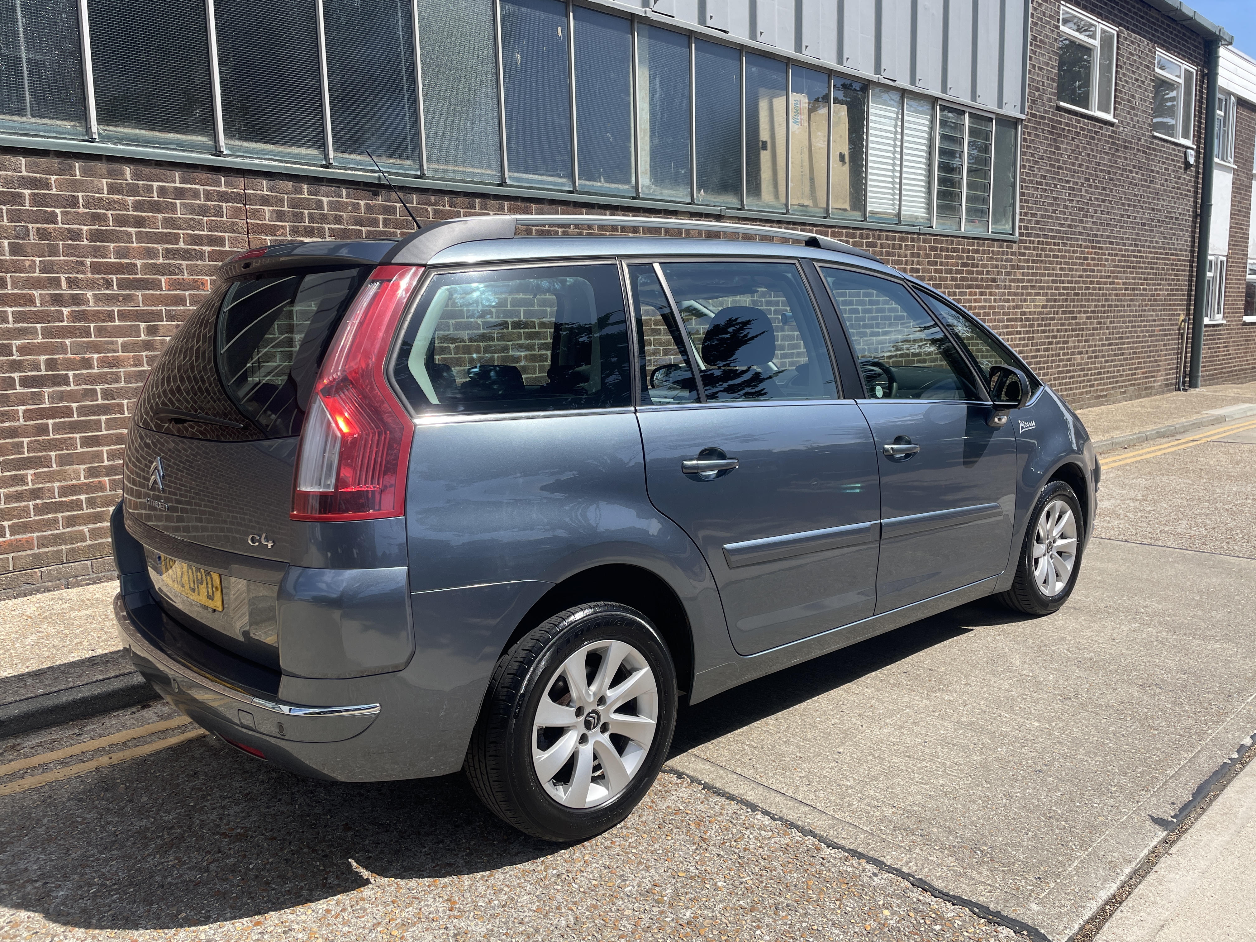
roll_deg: +1.7
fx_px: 943
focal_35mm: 26
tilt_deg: -7.8
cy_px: 471
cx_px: 628
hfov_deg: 67.3
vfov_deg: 53.1
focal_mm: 4.2
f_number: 1.6
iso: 32
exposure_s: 1/2451
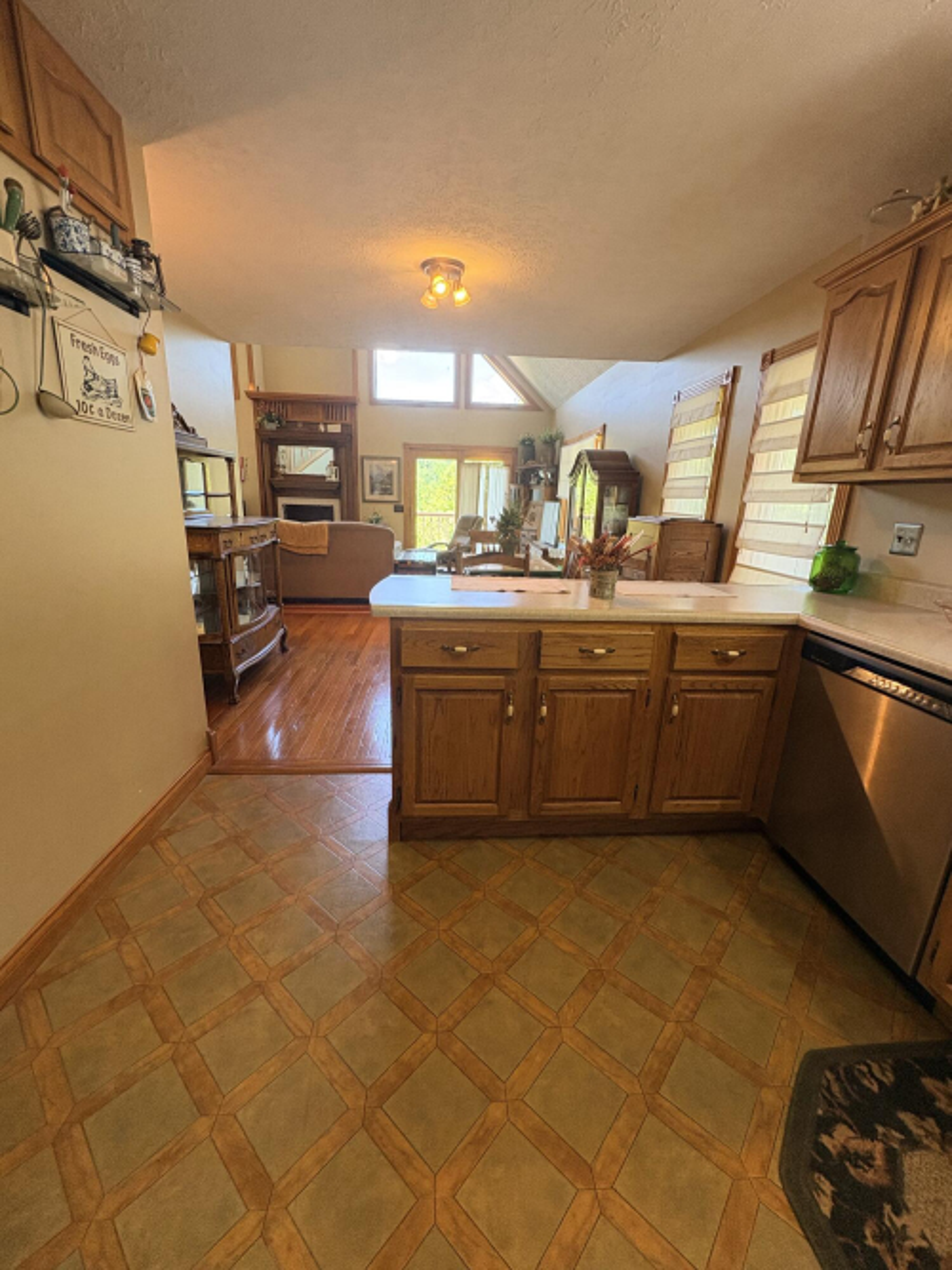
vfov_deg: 102.1
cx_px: 476
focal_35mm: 14
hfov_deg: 85.7
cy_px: 635
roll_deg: -2.2
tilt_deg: -14.4
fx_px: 514
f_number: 2.2
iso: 250
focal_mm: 2.22
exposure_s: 1/90
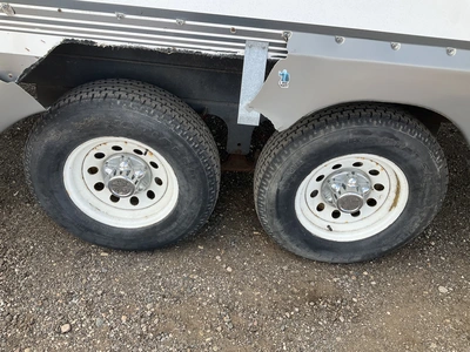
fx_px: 394
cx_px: 235
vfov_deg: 48.2
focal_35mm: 29
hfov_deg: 61.7
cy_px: 176
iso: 25
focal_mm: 3
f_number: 1.8
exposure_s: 1/329
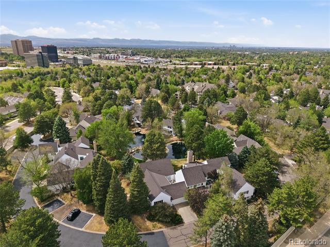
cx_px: 165
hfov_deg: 71.6
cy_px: 124
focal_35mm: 24
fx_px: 229
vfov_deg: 56.8
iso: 190
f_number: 1.8
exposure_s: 1/8000
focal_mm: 8.7
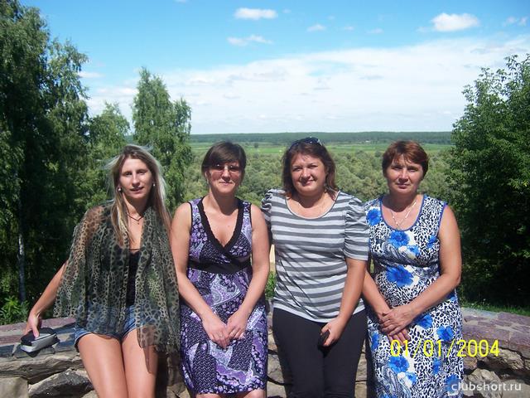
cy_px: 199
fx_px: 505
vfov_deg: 42.9
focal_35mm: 33
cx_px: 265
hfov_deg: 55.4
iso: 80
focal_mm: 5.5
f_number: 3.4
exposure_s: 1/500
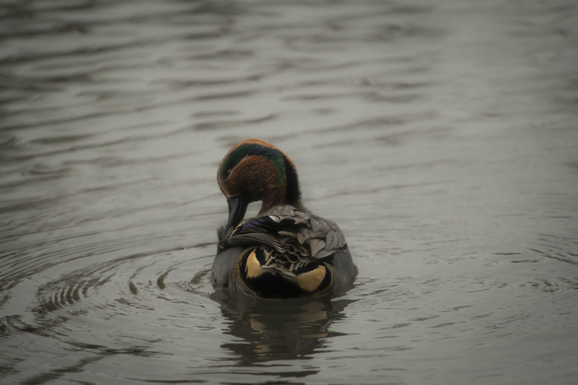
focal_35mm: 600
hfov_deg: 3.4
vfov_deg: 2.3
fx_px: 9633
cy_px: 192
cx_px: 289
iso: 220
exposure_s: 1/1000
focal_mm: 400
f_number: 5.6
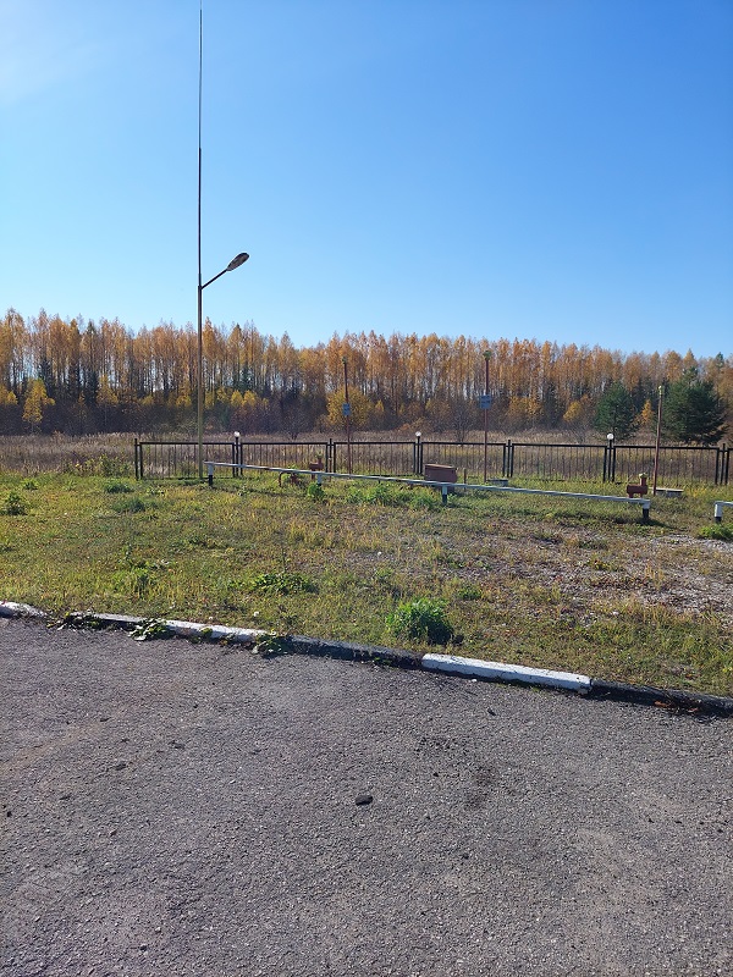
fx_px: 678
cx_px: 366
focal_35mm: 24
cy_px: 488
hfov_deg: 56.8
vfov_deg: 71.6
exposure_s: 1/1839
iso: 40
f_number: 1.8
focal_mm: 5.23
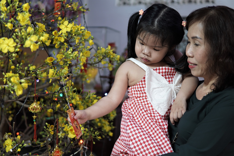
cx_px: 117
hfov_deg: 43.6
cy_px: 78
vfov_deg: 29.9
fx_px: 292
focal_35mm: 45
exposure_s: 1/50
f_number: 1.4
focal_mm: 30
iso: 160
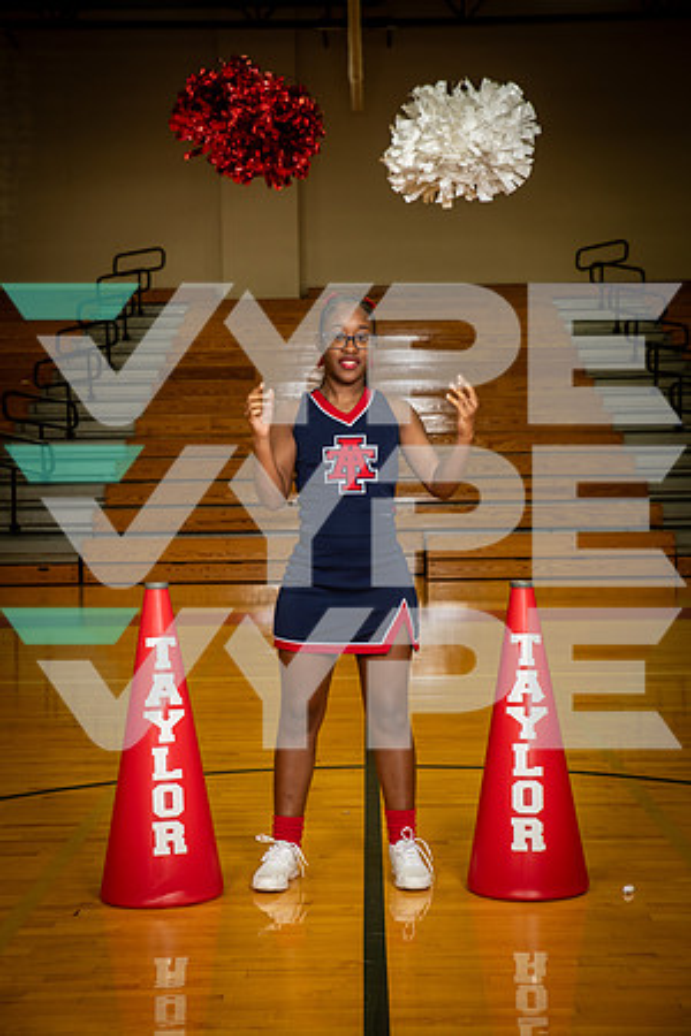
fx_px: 1871
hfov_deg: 20.9
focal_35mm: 65
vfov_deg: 31.0
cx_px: 346
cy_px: 518
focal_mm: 65
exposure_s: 1/160
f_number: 7.1
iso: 800
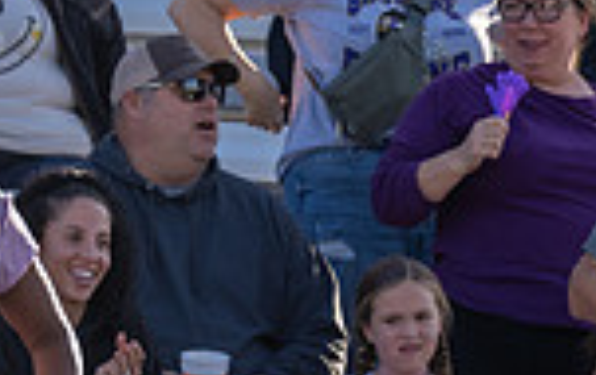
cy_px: 290
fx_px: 12726
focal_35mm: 782
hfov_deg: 2.7
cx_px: 766
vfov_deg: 1.7
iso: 125
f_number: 3.2
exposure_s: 1/1000
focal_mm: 200
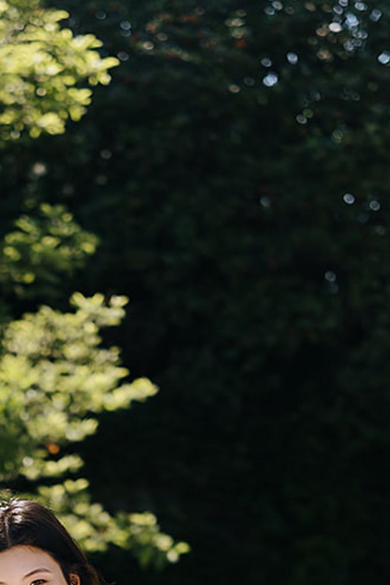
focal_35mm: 162
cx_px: -70
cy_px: 841
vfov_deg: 12.2
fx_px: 2633
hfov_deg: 8.4
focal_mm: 50
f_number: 2
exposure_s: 1/2000
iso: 100
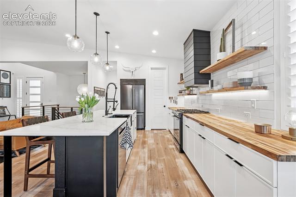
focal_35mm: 16
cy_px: 98
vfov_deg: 72.0
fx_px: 136
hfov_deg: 95.0
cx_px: 148
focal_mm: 16.5
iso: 100
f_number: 11
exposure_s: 1
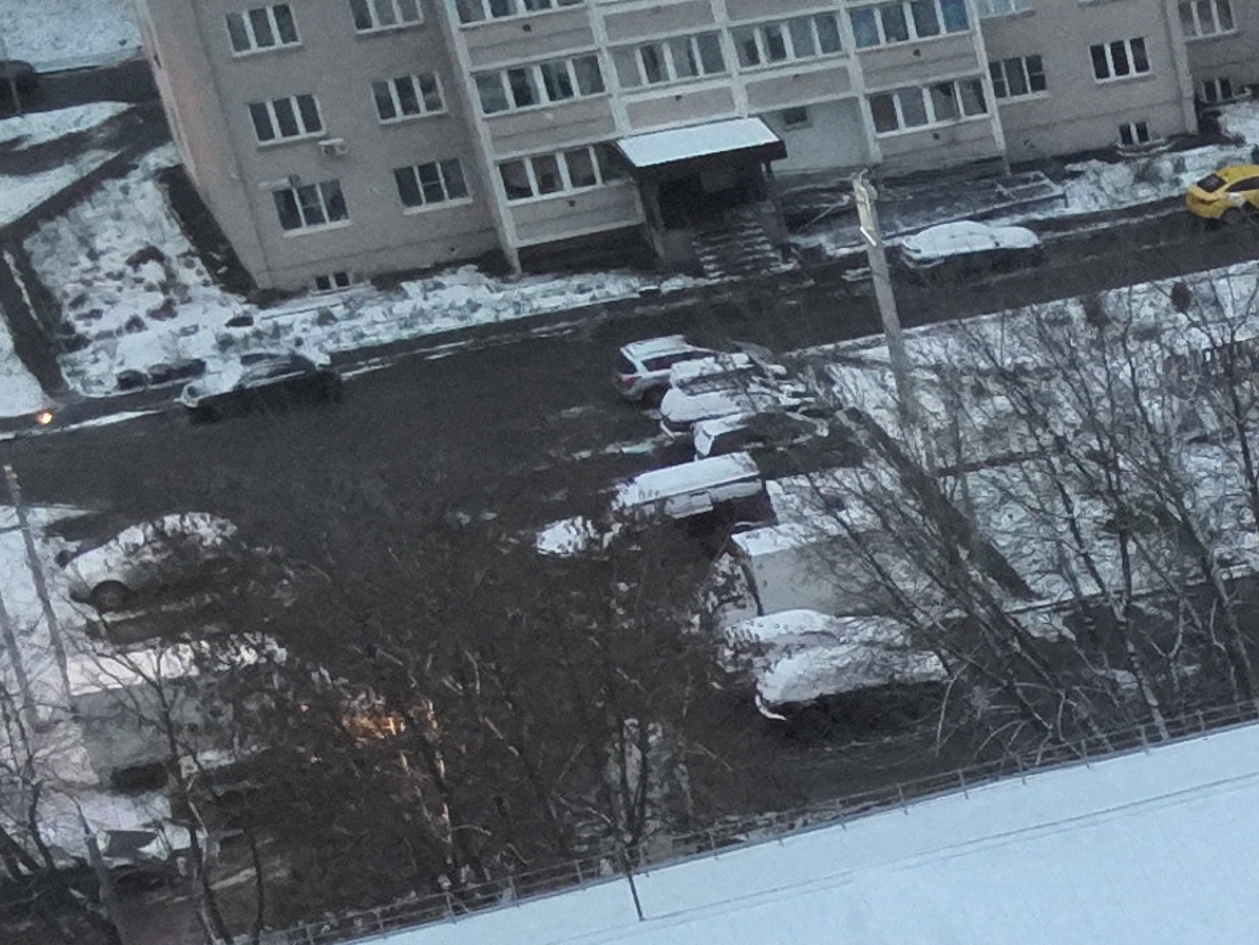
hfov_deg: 15.5
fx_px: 3674
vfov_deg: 14.3
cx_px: 2515
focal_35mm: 101
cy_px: 1076
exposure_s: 1/50
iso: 710
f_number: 2.8
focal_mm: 4.4
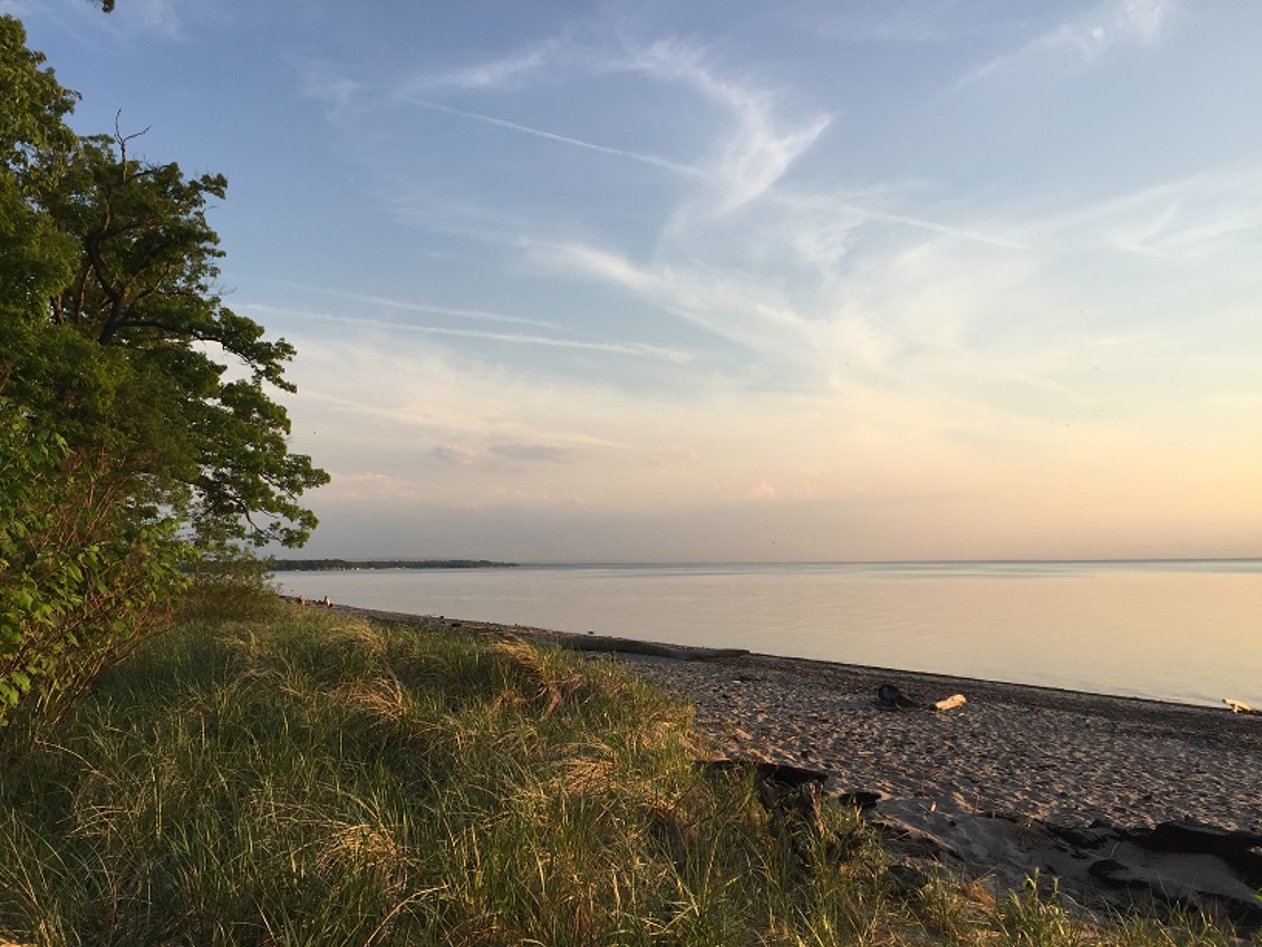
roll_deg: +0.8
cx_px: 631
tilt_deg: +5.7
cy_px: 474
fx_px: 1057
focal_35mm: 29
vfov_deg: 48.2
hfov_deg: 61.7
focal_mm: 4.15
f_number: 2.2
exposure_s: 1/879
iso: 32
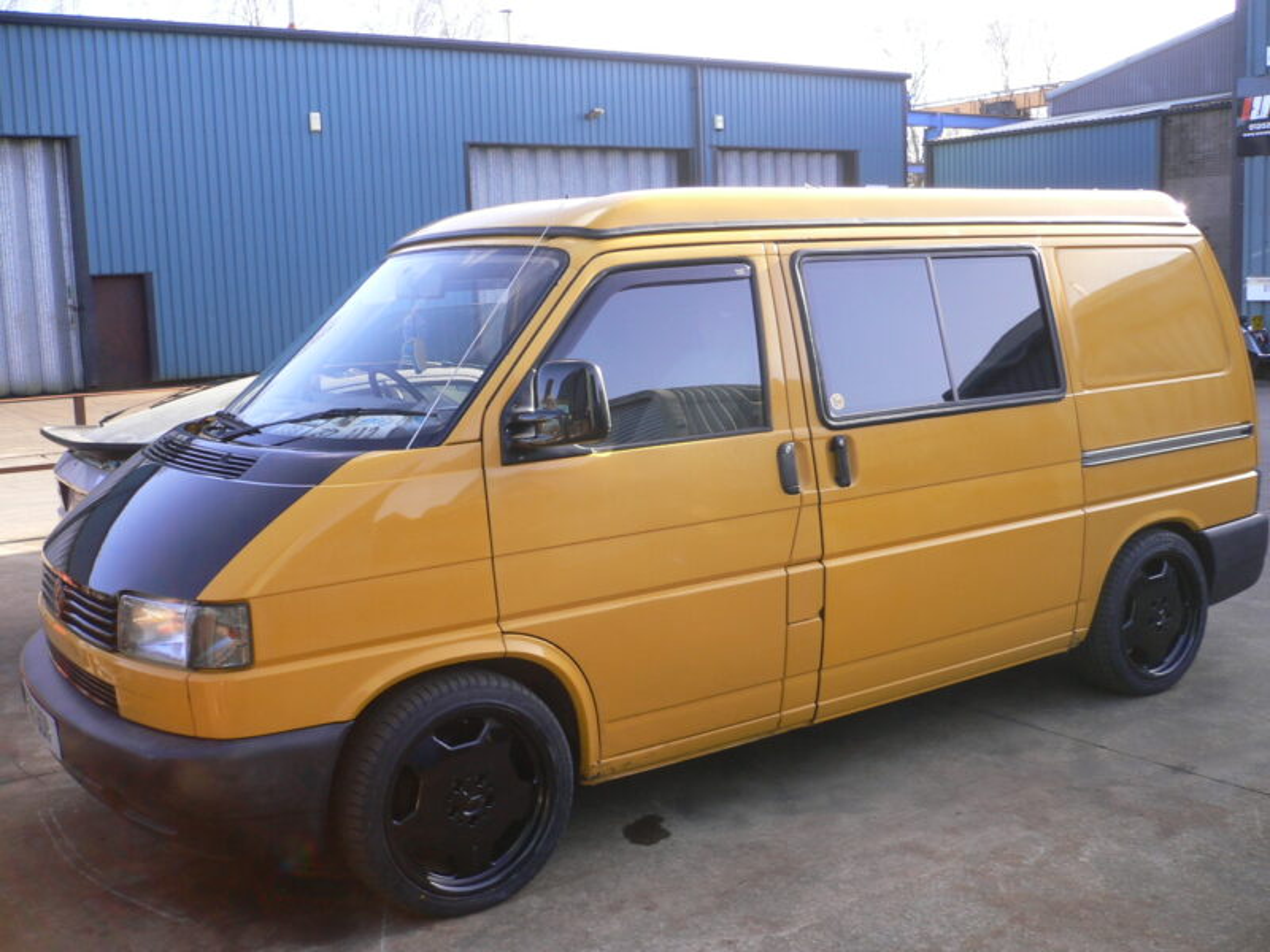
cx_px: 635
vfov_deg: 40.7
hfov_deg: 52.6
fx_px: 1284
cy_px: 476
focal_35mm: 35
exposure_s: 1/160
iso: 80
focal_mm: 5.8
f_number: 2.8
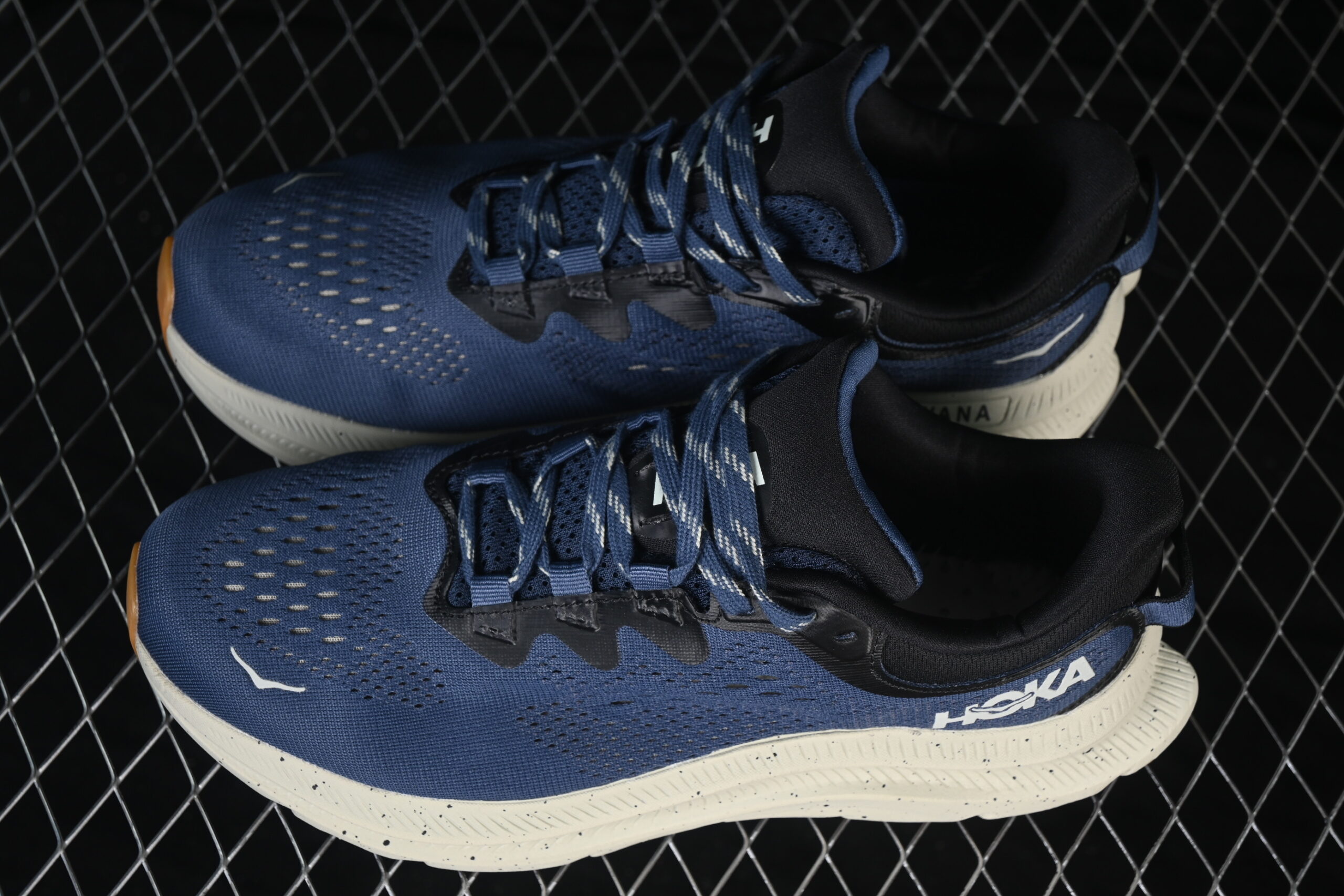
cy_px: 448
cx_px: 672
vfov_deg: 18.2
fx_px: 2800
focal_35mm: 75
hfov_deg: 27.0
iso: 160
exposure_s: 1/60
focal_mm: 50
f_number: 6.3
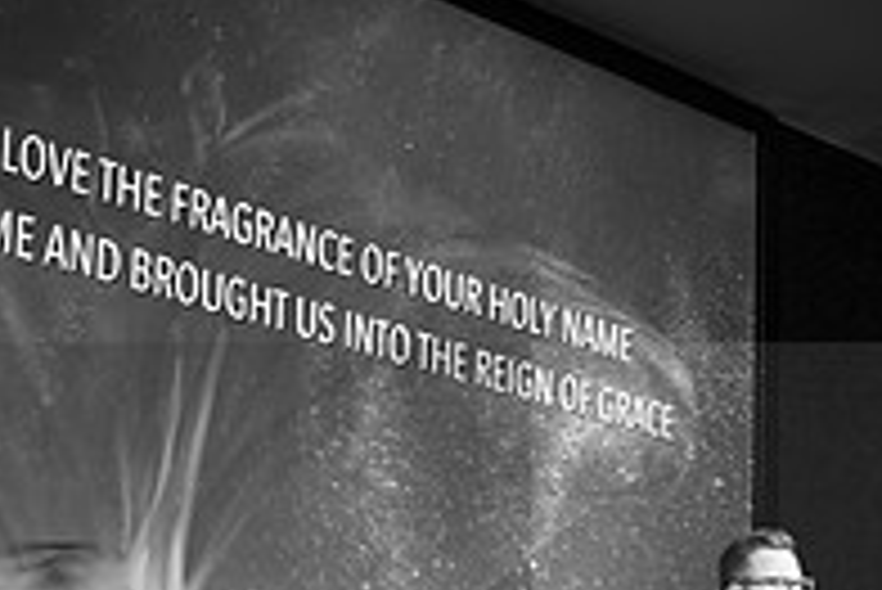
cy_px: 776
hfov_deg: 21.0
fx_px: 2378
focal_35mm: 97
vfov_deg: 13.6
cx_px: 567
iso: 100
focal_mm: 29
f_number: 4
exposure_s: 1/5
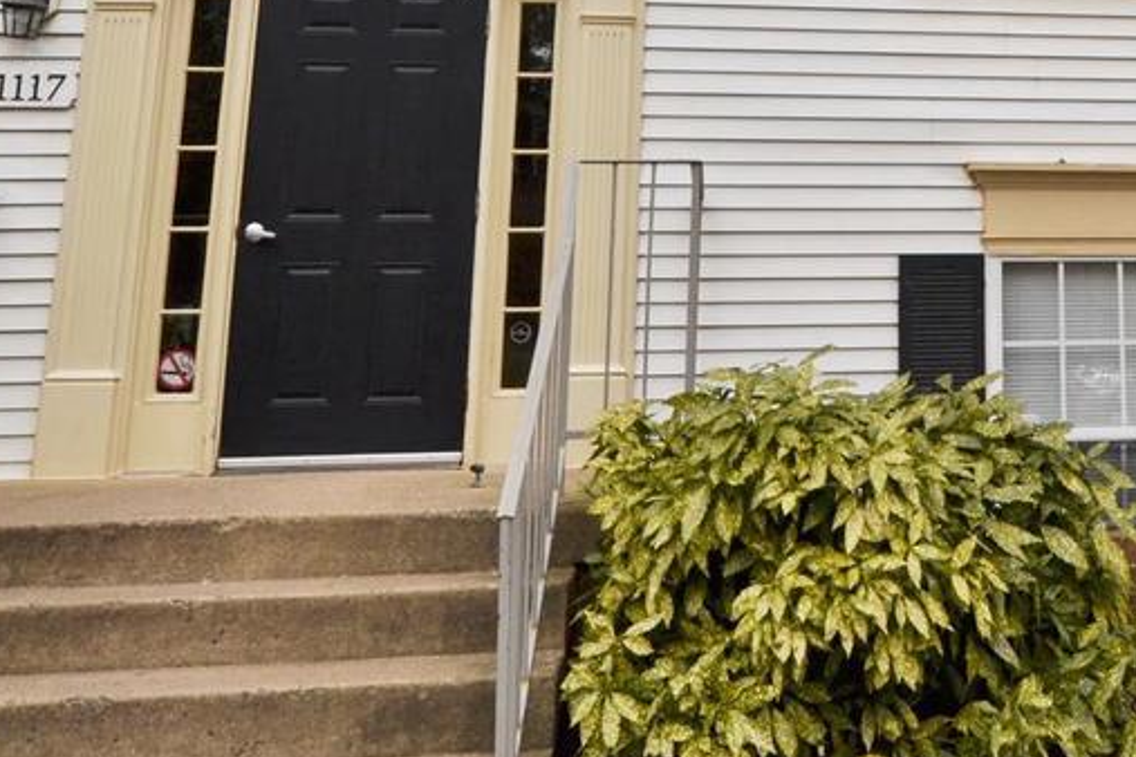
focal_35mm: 55
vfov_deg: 22.7
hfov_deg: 33.8
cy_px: -121
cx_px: 1049
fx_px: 1749
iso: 100
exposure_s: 1/200
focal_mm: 13
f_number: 8
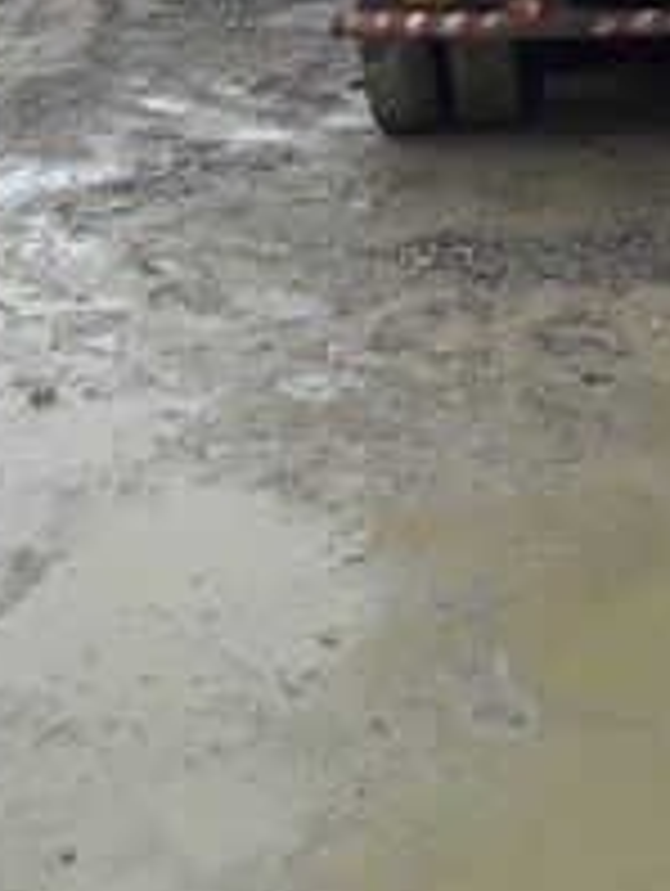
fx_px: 1803
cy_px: -189
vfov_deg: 24.9
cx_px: 697
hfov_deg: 20.3
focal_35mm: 70
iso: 40
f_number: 1.9
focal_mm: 3.7
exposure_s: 1/222
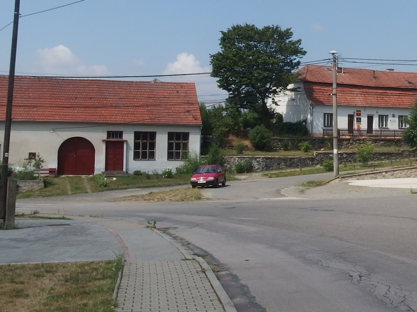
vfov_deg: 23.3
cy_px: 66
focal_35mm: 62
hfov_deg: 30.6
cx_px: 322
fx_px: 747
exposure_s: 1/800
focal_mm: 4.7
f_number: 5
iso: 100
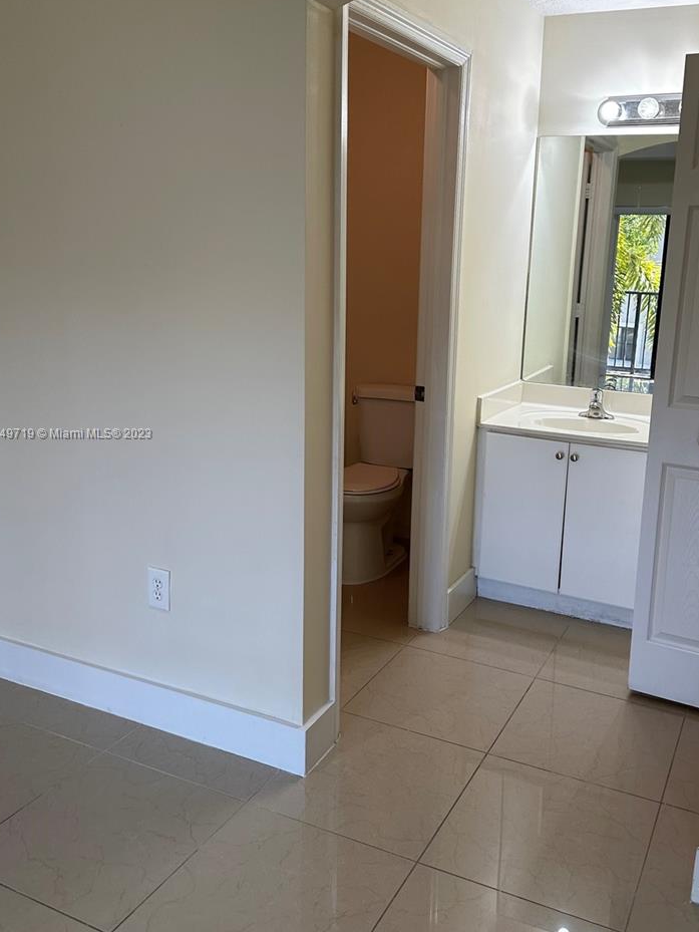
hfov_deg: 45.2
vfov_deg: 58.3
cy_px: 434
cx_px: 419
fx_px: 834
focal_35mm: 31
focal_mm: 6.86
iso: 100
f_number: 1.78
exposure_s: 1/160
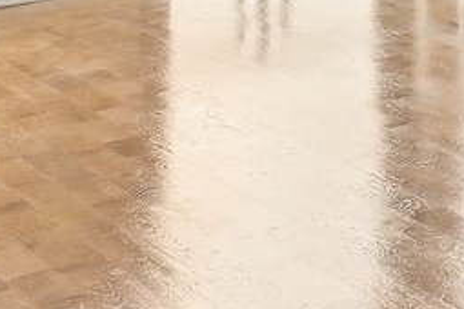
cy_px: -304
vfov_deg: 13.3
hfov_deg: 11.2
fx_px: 1147
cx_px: 1425
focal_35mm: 89
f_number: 9.5
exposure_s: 1/6
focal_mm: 14
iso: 200
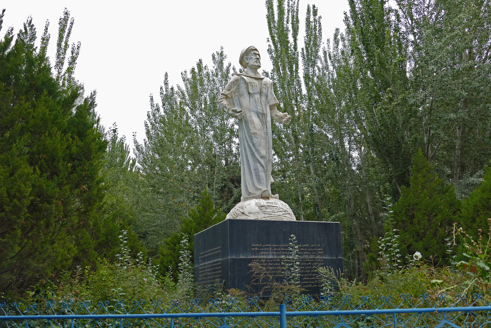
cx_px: 246
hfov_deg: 51.9
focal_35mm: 37
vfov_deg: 35.9
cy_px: 164
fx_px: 505
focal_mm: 13.43
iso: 125
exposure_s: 1/400
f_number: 3.1
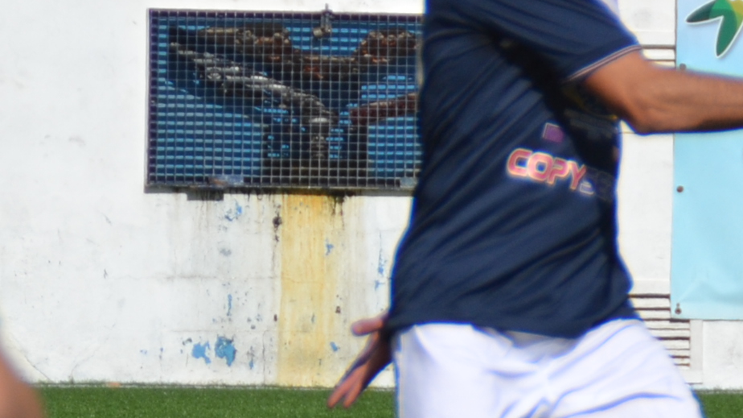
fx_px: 17371
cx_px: 888
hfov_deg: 2.4
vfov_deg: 1.4
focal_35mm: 882
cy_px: 183
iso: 250
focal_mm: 150
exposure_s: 1/2000
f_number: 7.1
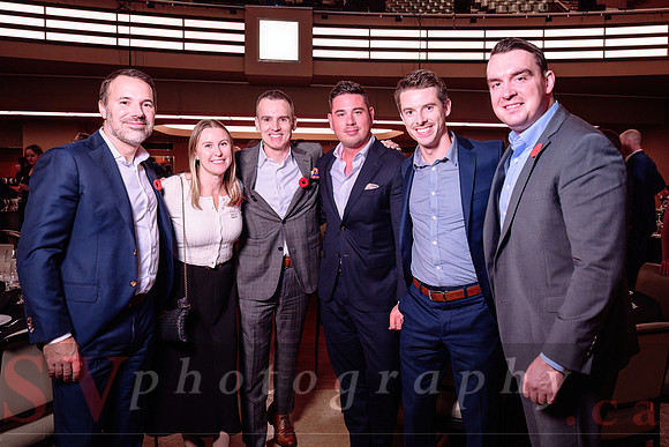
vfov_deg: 45.2
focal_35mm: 29
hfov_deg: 63.9
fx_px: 535
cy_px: 202
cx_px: 369
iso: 1250
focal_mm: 26
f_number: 4
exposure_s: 1/40
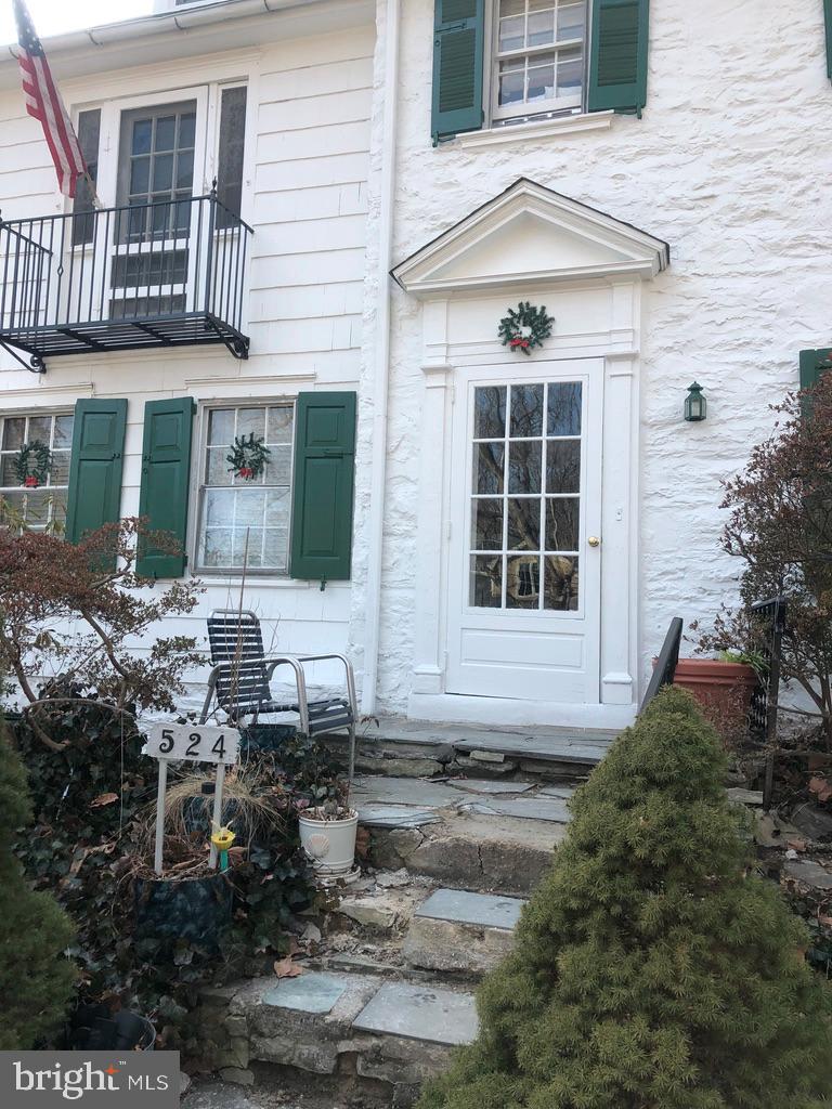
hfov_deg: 49.7
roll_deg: -2.8
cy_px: 554
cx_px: 416
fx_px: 897
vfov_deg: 63.4
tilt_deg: +3.9
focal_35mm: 28
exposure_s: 1/470
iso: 20
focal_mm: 4
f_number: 1.8
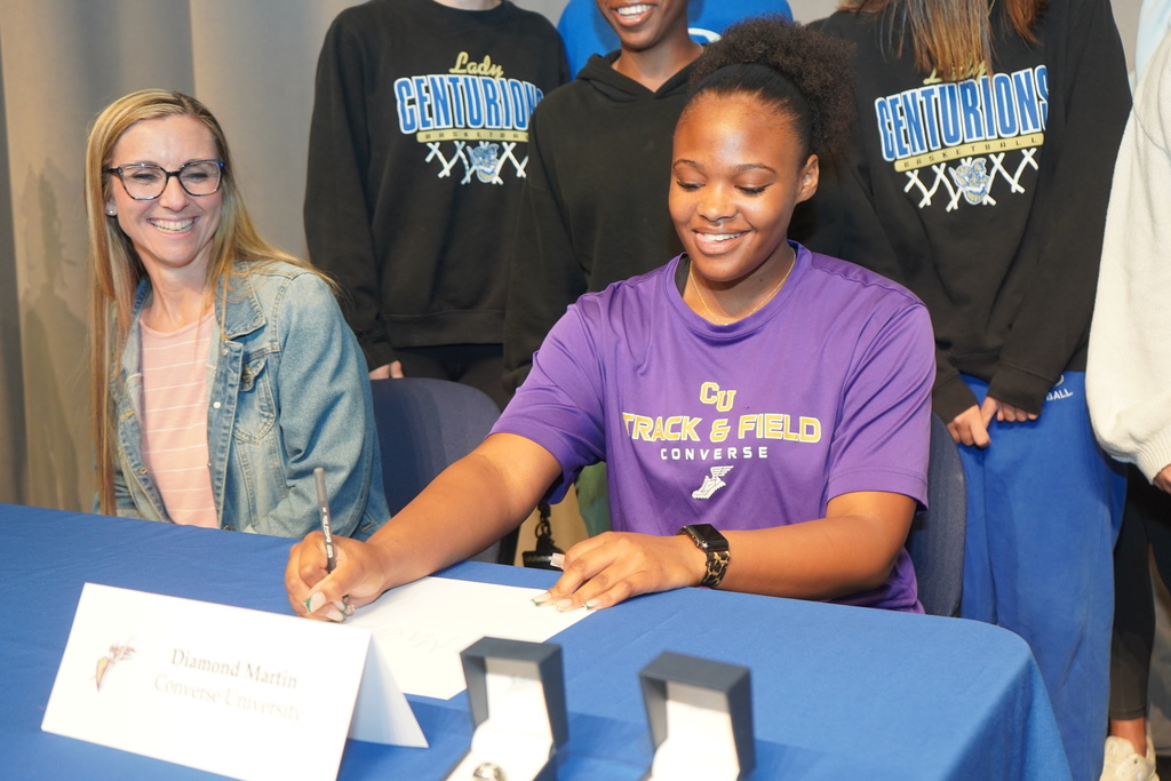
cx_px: 586
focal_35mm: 40
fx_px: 1301
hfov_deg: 48.5
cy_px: 390
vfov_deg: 33.4
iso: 1600
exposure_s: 1/160
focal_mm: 40
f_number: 4
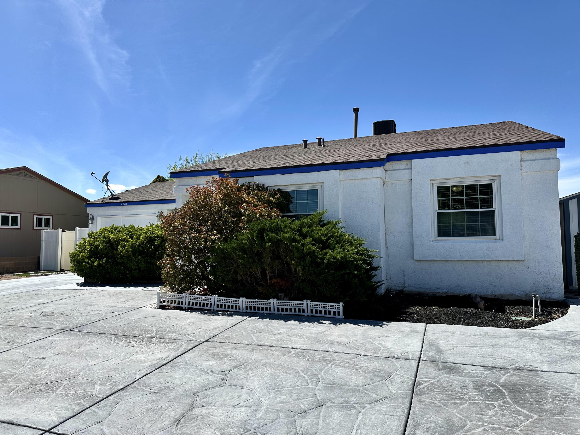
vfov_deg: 56.8
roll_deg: -0.1
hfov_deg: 71.6
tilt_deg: +3.6
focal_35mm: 24
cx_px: 290
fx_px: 402
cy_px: 218
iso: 80
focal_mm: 6.86
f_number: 1.78
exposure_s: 1/5525
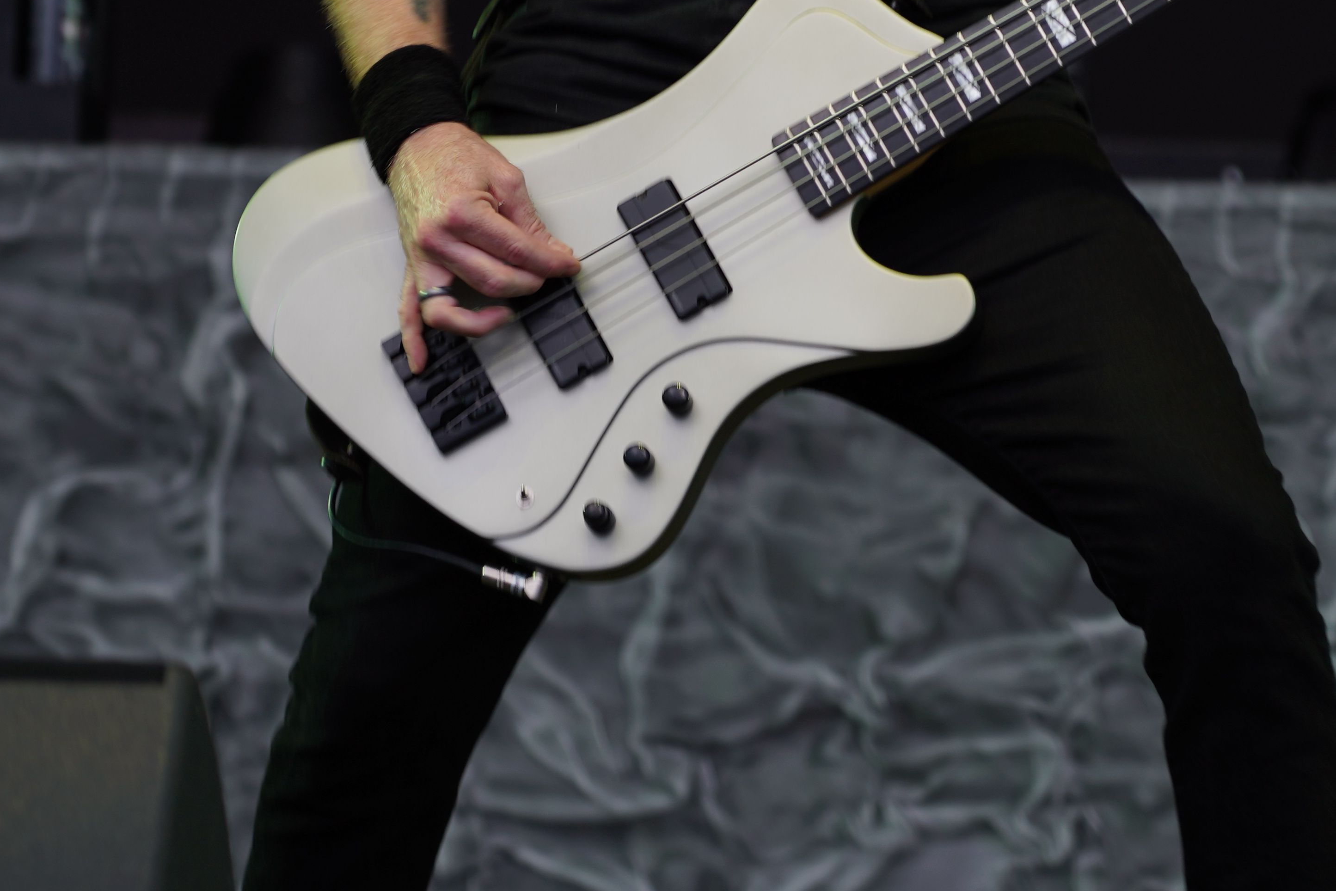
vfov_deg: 6.3
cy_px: 56
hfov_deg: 9.4
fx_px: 8090
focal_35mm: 218
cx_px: 803
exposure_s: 1/125
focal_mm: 105
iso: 125
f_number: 4
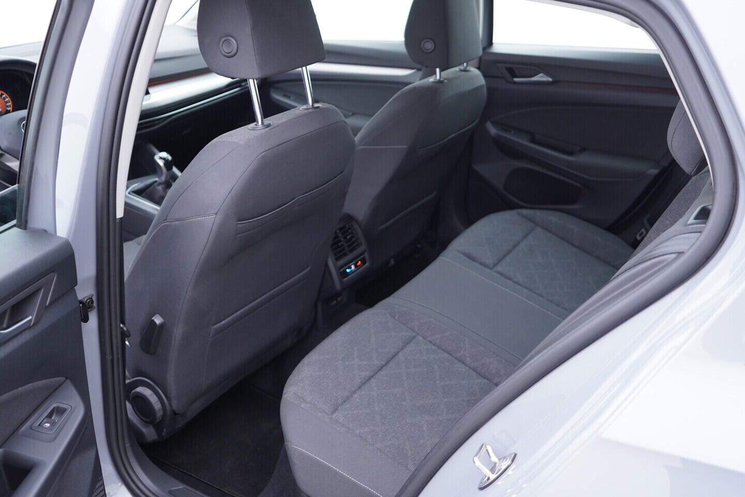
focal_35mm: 36
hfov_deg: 53.1
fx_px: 745
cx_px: 372
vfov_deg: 36.9
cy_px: 248
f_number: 2.8
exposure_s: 1/40
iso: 320
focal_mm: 24
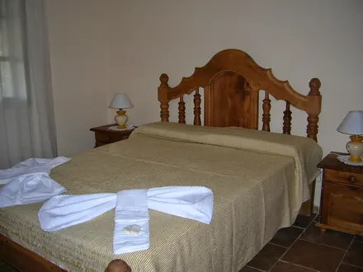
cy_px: 136
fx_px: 357
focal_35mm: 34
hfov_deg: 54.0
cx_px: 182
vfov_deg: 41.8
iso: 50
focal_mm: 5.7
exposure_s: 1/60.1
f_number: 2.9
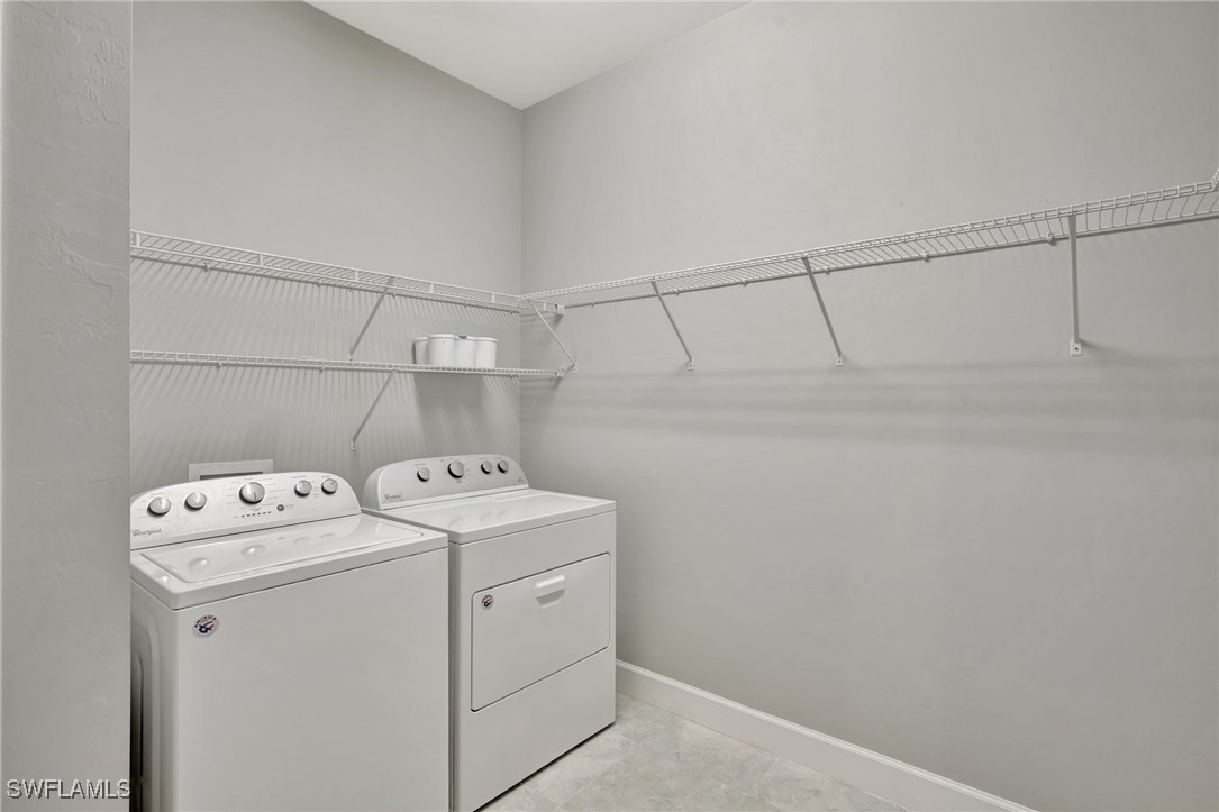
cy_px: 406
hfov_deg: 93.3
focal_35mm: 17
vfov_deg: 70.4
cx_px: 610
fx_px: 576
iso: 500
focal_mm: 17
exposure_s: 1/3.33
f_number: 8
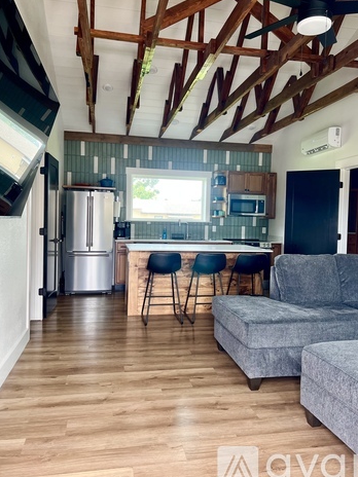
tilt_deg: -0.7
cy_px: 230
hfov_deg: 49.7
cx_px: 191
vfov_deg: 63.4
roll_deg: -1.6
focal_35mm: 28
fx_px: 386
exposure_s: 1/121
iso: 125
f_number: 1.5
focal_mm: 5.7
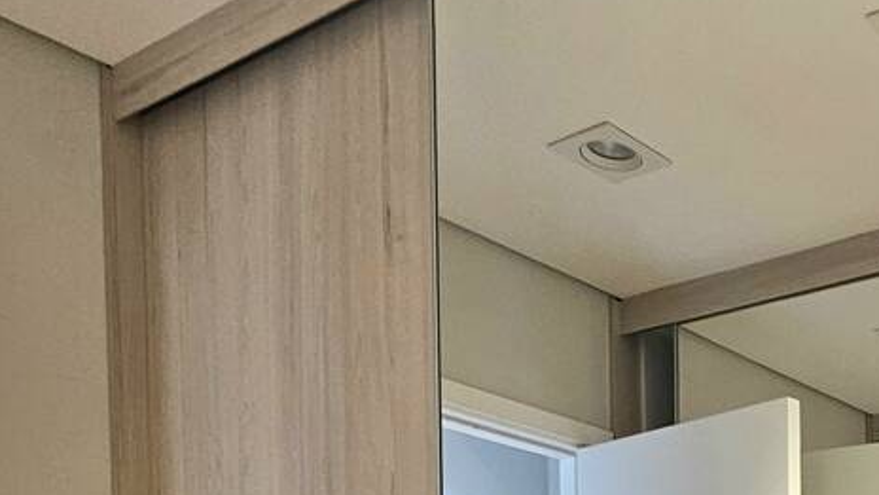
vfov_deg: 21.6
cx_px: 1027
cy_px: 785
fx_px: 1026
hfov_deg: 36.8
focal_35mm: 44
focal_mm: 2.2
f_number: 2.2
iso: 160
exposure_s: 1/60.2
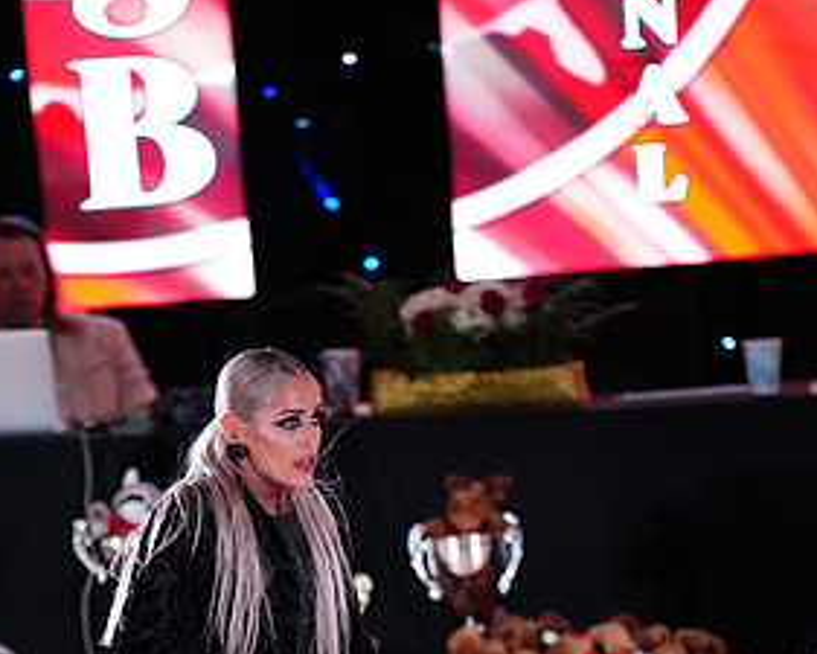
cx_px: 345
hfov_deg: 5.0
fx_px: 9361
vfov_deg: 4.0
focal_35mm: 387
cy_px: 808
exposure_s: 1/320
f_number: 2.8
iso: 2500
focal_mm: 200
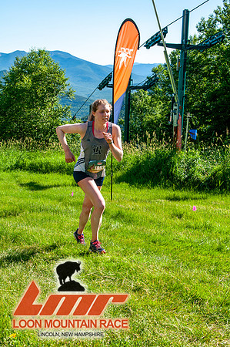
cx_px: 115
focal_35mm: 51
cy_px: 174
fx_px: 490
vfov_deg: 38.9
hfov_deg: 26.4
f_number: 8
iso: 200
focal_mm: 34
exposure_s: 1/400
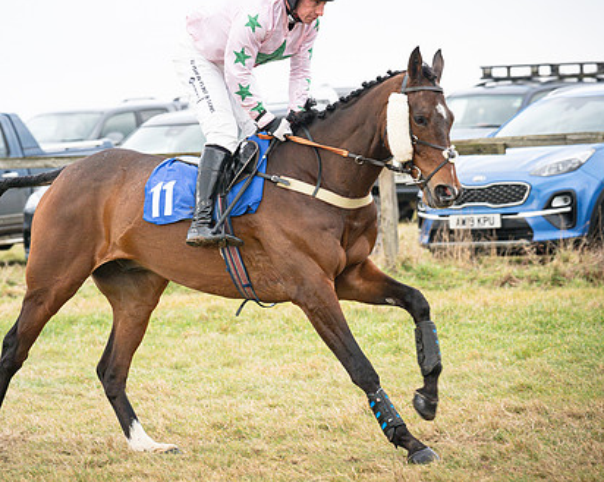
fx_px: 3716
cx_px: 306
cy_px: 207
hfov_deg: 9.3
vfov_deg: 7.4
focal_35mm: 208
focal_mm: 135
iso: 500
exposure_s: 1/1000
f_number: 4.5
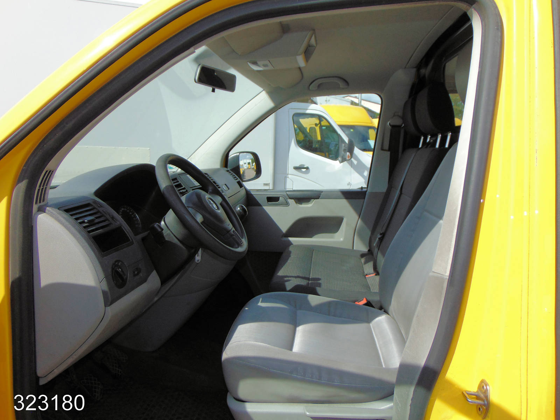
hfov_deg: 69.4
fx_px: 404
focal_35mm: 25
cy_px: 210
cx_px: 280
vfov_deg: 54.9
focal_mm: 4.5
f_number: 3
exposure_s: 1/640
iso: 80
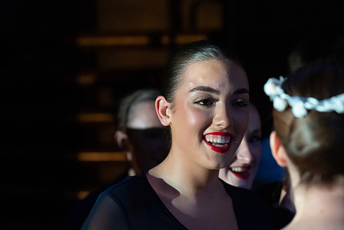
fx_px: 1119
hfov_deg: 17.5
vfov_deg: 11.7
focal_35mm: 117
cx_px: 181
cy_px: 152
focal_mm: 87
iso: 4000
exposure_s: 1/160
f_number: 2.8
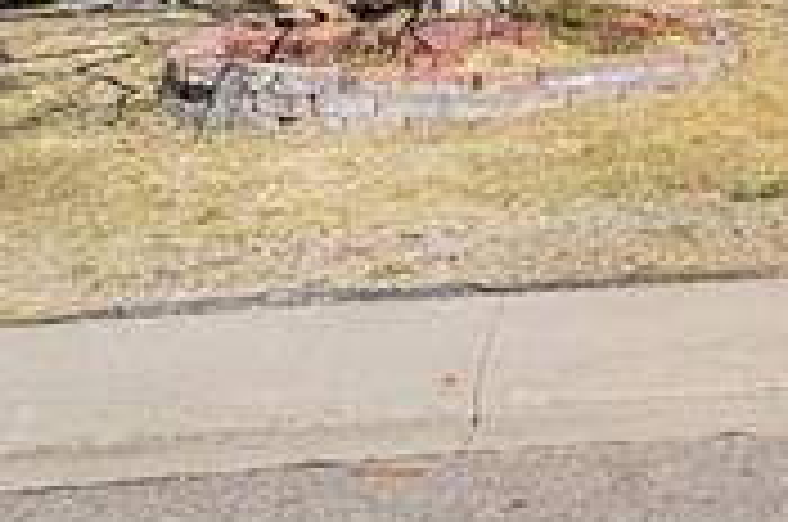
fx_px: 2163
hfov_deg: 17.1
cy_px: -184
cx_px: 1405
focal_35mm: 99
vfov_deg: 13.2
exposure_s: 1/2500
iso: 400
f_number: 8
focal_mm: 18
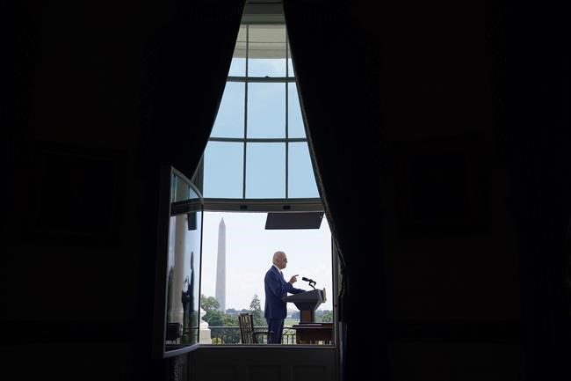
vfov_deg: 41.1
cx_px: 286
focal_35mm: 32
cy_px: 190
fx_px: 507
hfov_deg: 58.7
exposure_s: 1/1250
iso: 200
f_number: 4
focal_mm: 32
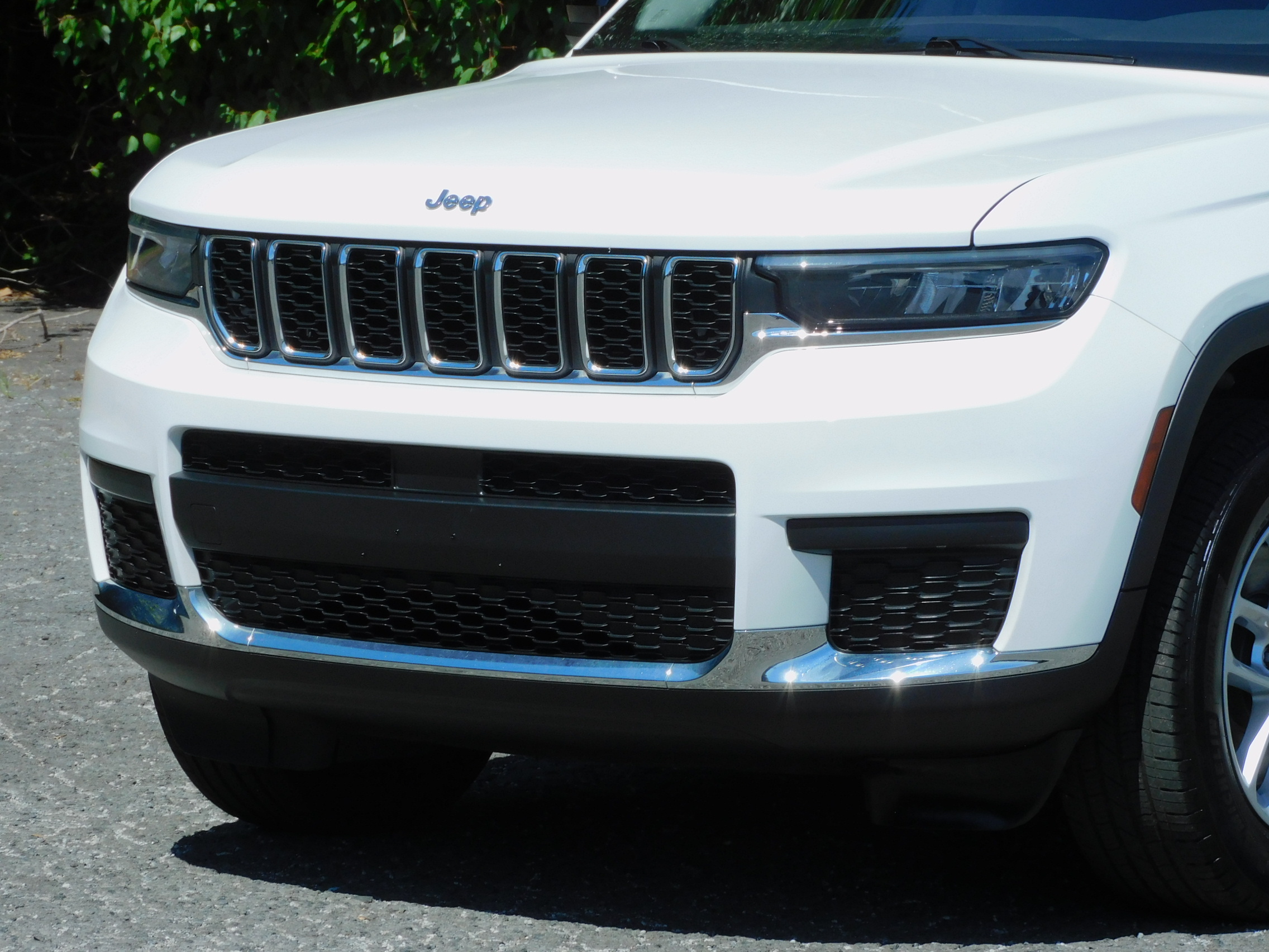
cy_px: 476
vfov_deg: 7.4
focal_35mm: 200
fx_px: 7332
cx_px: 634
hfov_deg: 9.9
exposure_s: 1/800
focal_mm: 35.8
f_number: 5.3
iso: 125
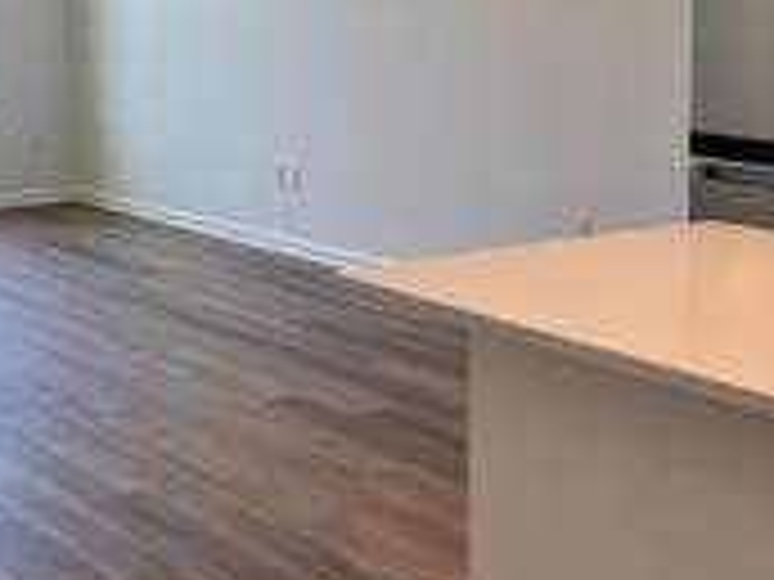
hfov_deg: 28.9
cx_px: 310
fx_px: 1498
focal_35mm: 67
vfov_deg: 21.5
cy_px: 81
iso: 80
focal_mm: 6.76
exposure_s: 1/182
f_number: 1.78
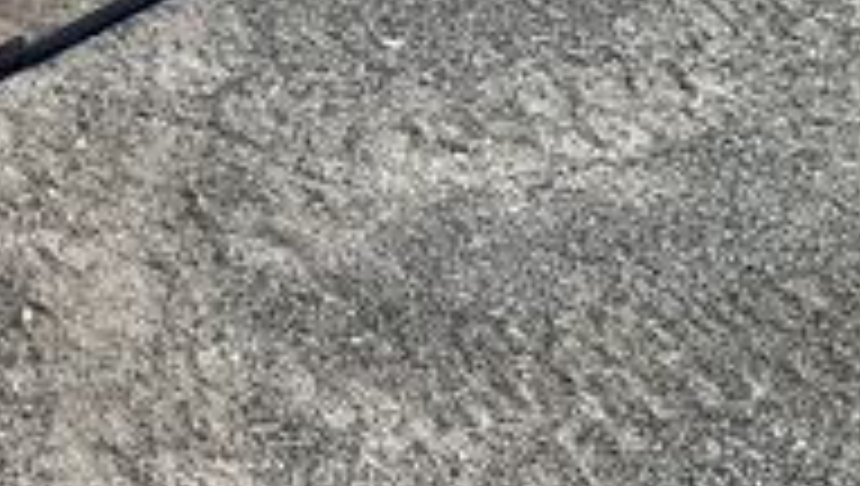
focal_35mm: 66
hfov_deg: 30.0
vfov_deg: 17.9
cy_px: 18
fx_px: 1507
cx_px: 27
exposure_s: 1/111
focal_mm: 3
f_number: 1.8
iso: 64
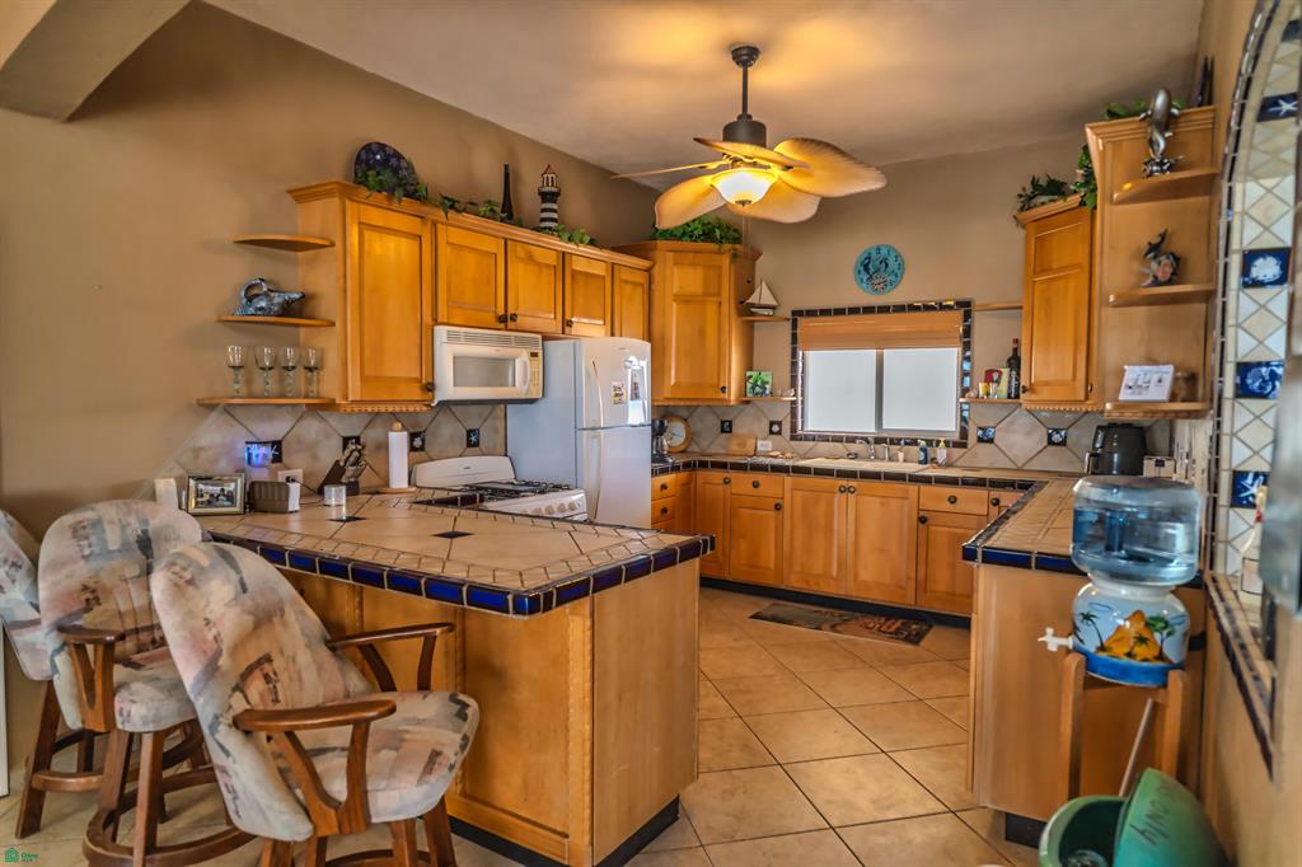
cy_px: 434
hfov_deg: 84.0
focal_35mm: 20
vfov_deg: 61.9
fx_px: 723
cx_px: 651
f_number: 2.8
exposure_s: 1/125
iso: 400
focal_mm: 20
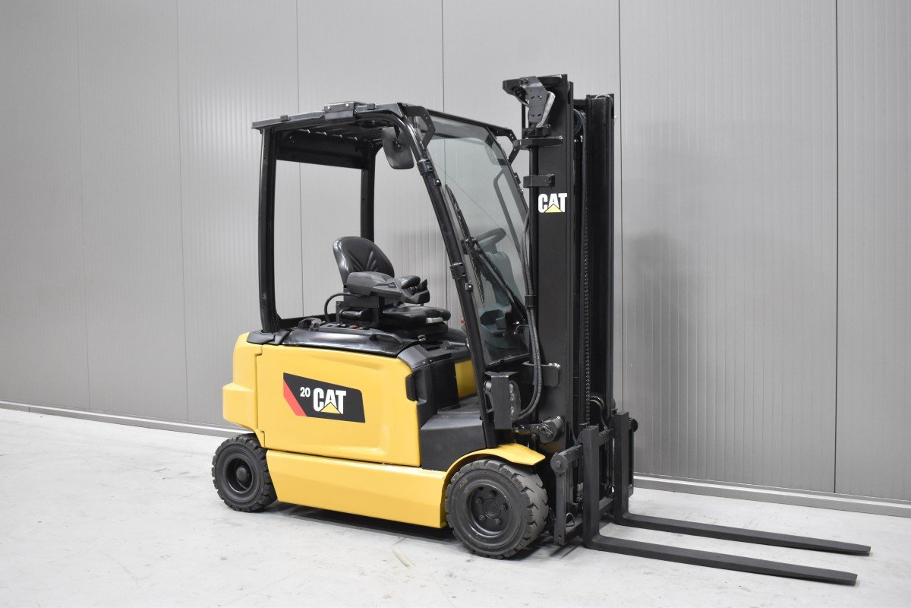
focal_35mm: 36
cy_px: 304
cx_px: 456
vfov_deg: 36.9
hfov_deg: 53.1
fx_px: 911
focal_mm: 24
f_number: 4.5
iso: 1600
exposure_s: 1/30
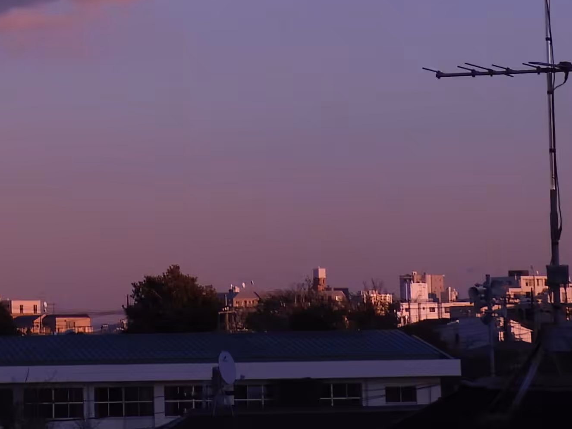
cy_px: -275
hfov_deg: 9.1
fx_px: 3553
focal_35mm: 215
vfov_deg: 6.8
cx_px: -52
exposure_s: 1/500
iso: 100
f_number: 4
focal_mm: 9.9
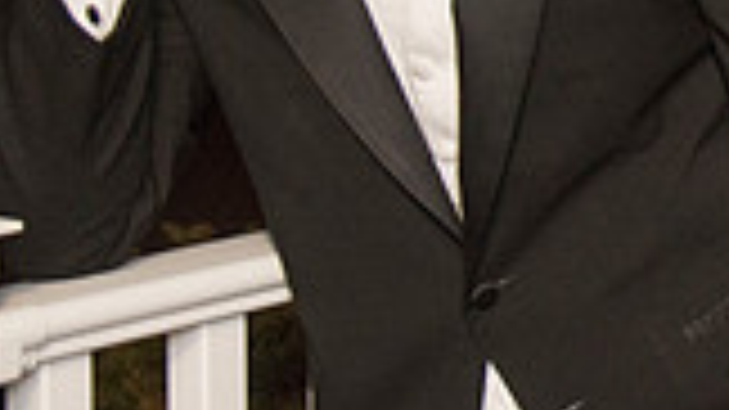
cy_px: -106
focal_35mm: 131
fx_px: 2531
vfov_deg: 9.1
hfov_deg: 14.7
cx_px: 1228
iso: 2000
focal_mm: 35
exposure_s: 1/30
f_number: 4
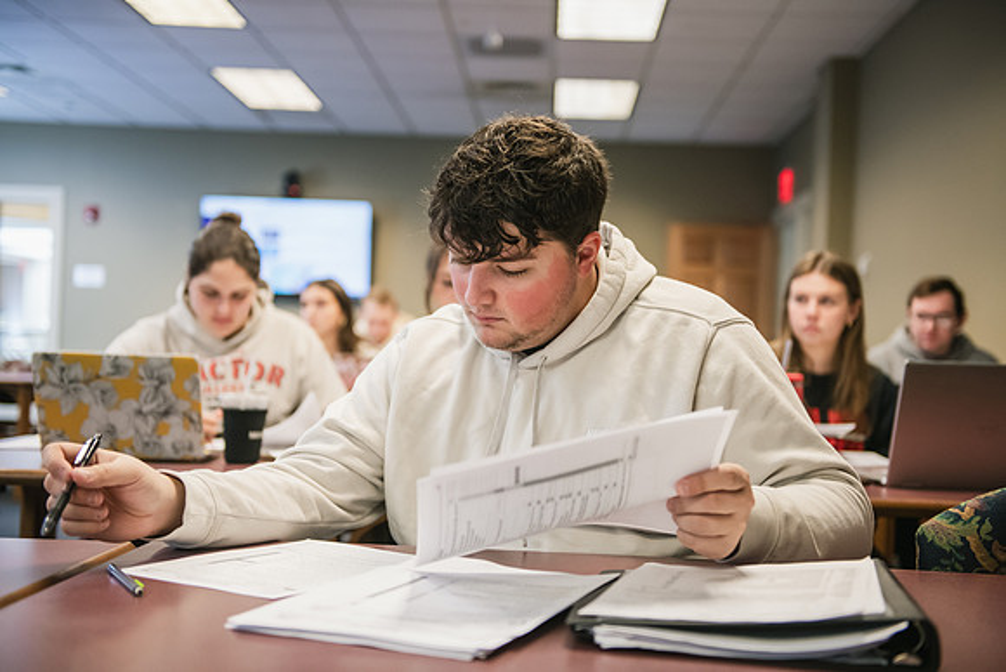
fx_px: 1342
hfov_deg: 41.1
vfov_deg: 28.1
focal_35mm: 48
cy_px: 336
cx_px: 503
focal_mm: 48
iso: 1600
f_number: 2.8
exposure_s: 1/200
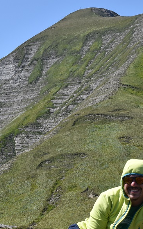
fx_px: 586
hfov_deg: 13.9
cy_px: 132
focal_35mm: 94
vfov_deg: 22.1
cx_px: 82
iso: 200
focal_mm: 30
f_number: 11
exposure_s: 1/320
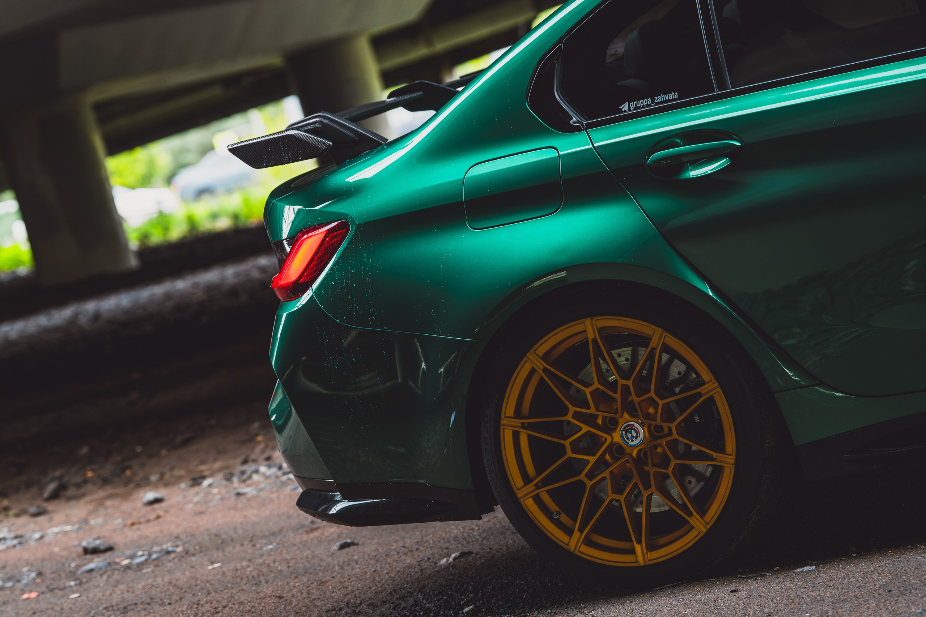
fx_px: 3258
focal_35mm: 127
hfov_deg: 16.2
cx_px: 449
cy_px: 318
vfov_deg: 10.8
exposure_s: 1/50
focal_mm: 111
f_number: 4
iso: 800
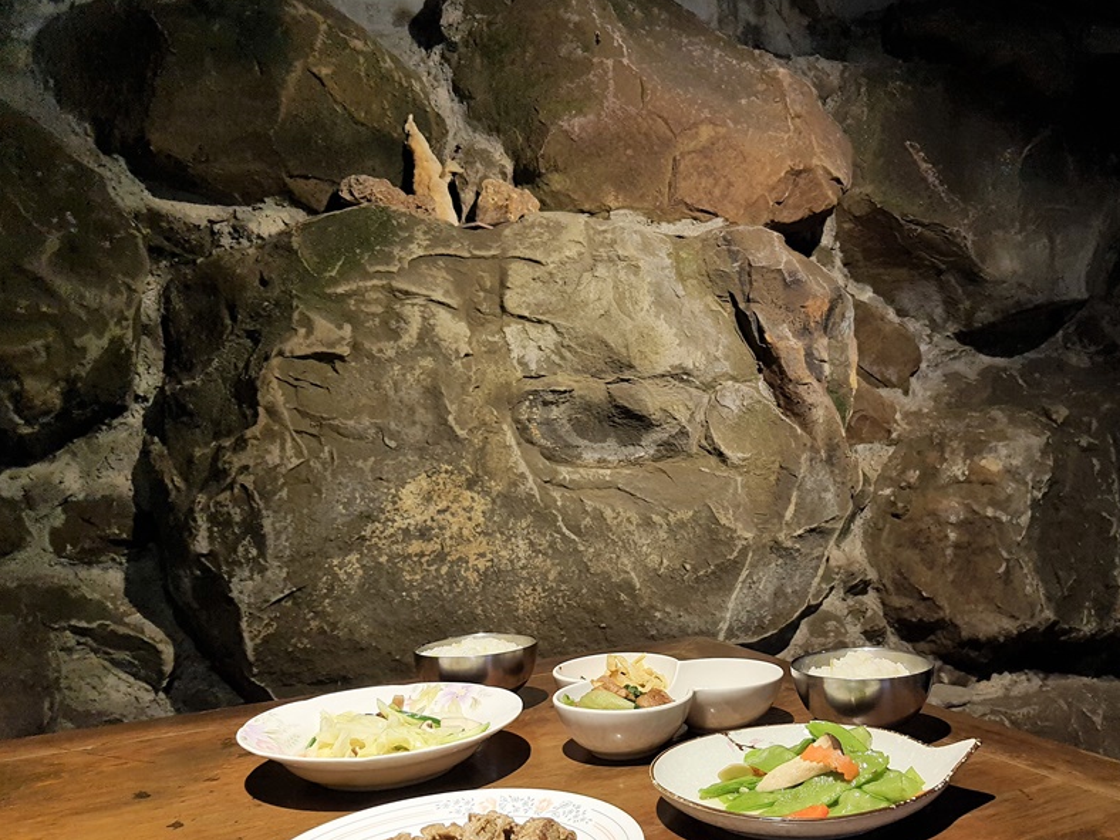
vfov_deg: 42.9
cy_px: 472
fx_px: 1068
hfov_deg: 54.7
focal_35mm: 33
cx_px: 705
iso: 125
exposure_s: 1/120
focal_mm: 4.32
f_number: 1.7
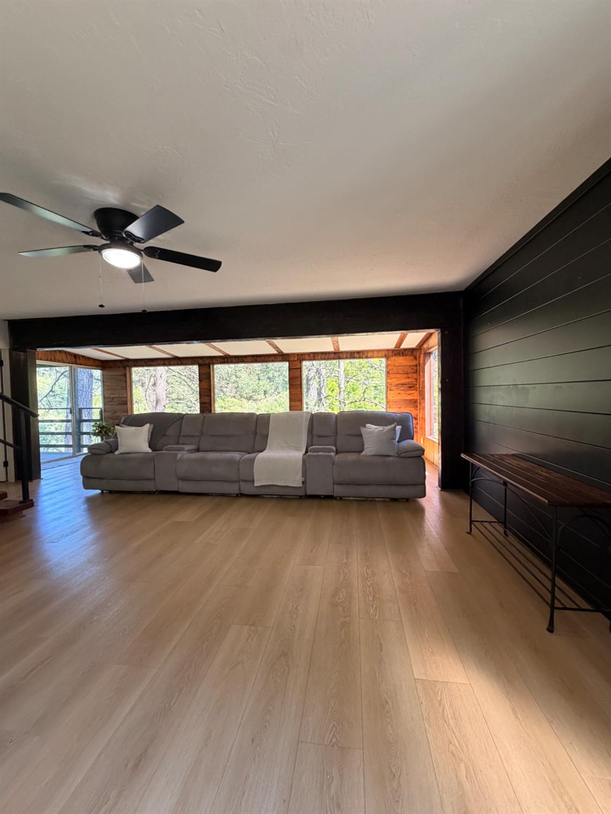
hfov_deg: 85.7
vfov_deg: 102.0
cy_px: 407
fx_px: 329
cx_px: 306
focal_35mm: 14
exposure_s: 1/120
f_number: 2.2
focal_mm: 2.22
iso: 320
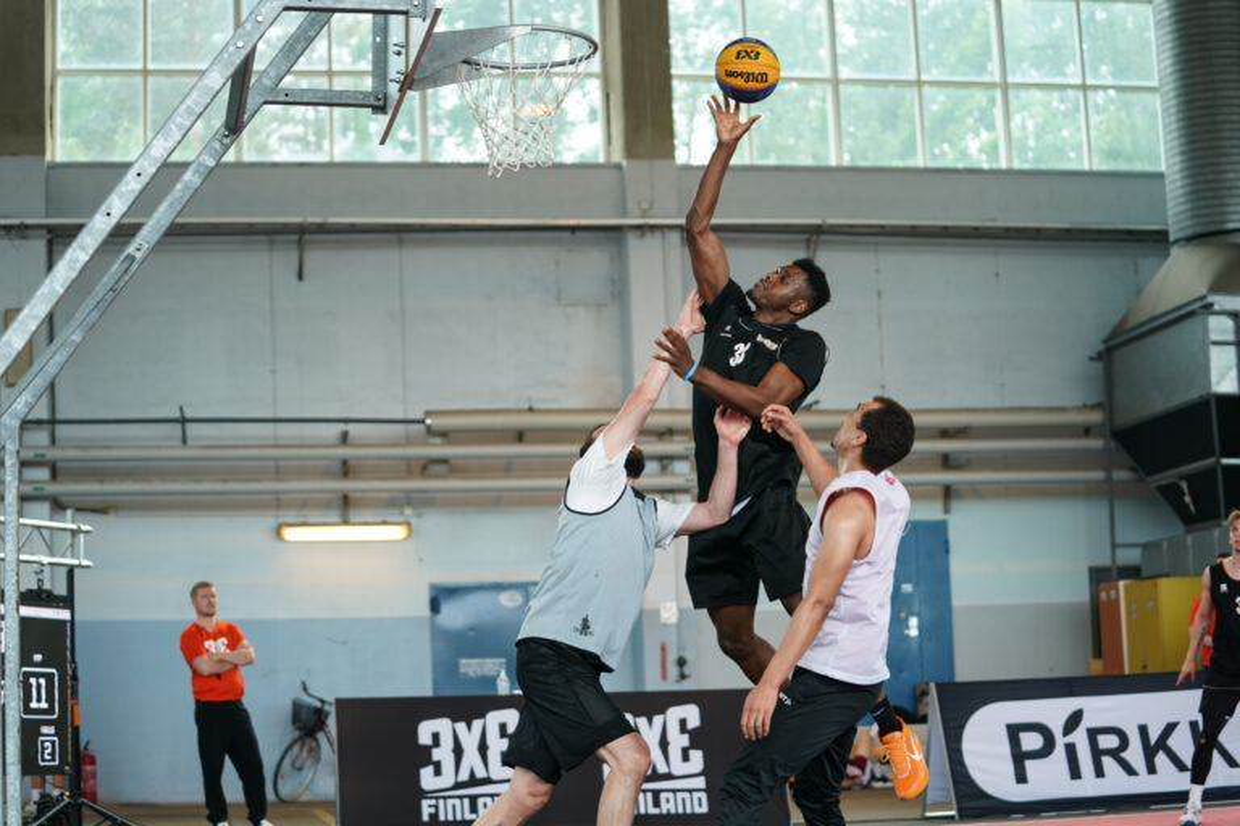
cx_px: 620
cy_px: 413
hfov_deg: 28.8
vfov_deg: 19.5
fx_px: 2411
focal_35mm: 70
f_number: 2.8
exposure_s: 1/1000
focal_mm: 70
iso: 1250
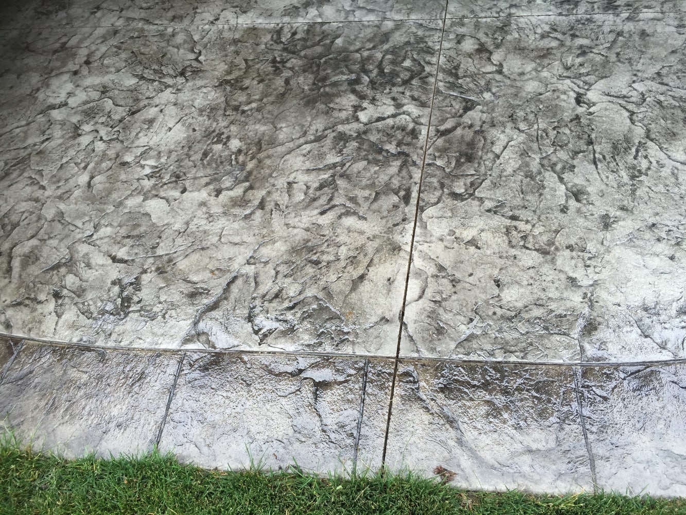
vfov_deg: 48.2
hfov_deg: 61.7
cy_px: 258
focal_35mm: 29
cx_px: 343
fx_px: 575
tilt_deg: -50.0
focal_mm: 4.15
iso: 32
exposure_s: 1/311
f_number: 2.2
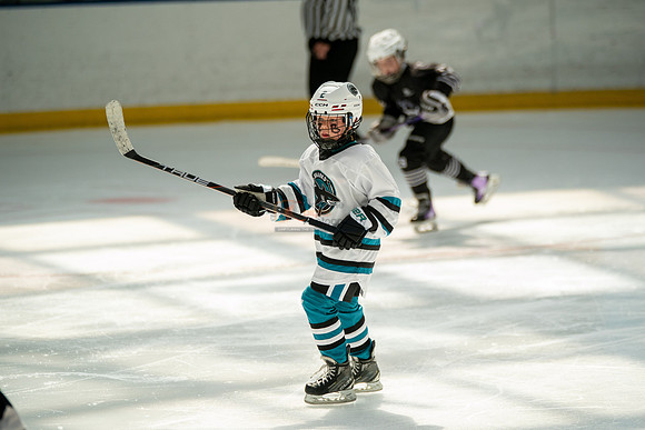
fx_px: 3960
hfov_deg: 9.3
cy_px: 215
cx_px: 322
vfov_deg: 6.2
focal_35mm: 221
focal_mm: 221
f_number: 3.2
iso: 1600
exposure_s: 1/5000
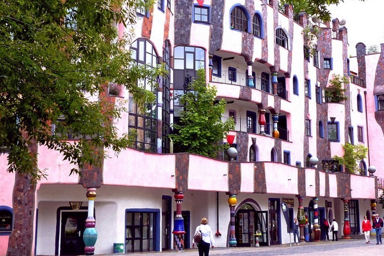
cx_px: 159
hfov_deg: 39.5
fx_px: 533
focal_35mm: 50
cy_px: 84
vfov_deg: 26.8
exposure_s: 1/160
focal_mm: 6.2
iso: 100
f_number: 4
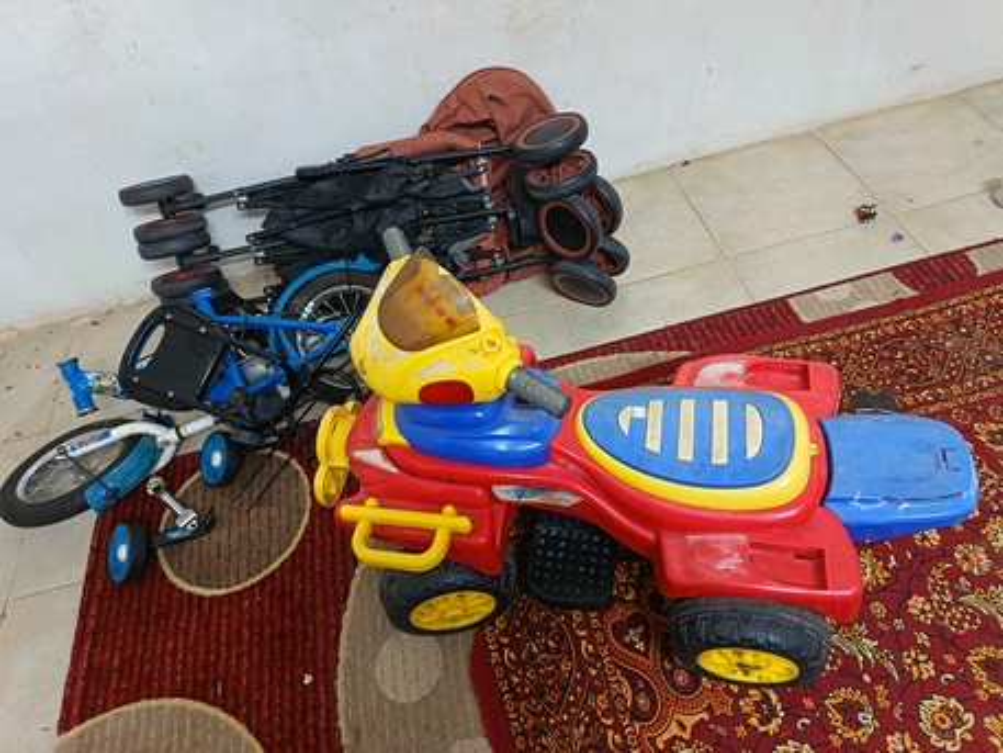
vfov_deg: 56.8
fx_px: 696
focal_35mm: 24
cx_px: 502
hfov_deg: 71.6
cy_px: 376
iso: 2508
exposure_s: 1/30
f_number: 1.75
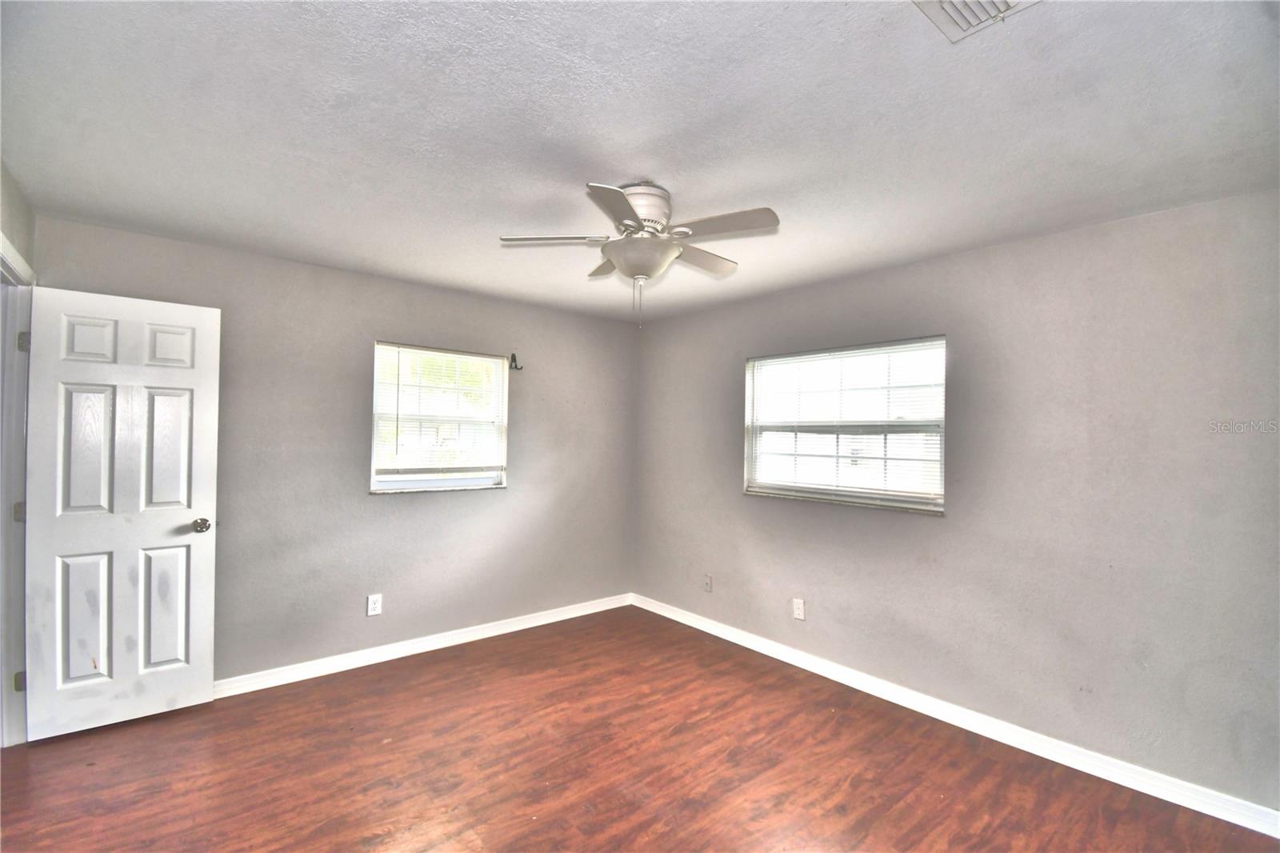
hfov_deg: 100.4
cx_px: 640
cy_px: 426
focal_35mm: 15
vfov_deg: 77.3
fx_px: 533
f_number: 4.5
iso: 200
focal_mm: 10
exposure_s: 1/30
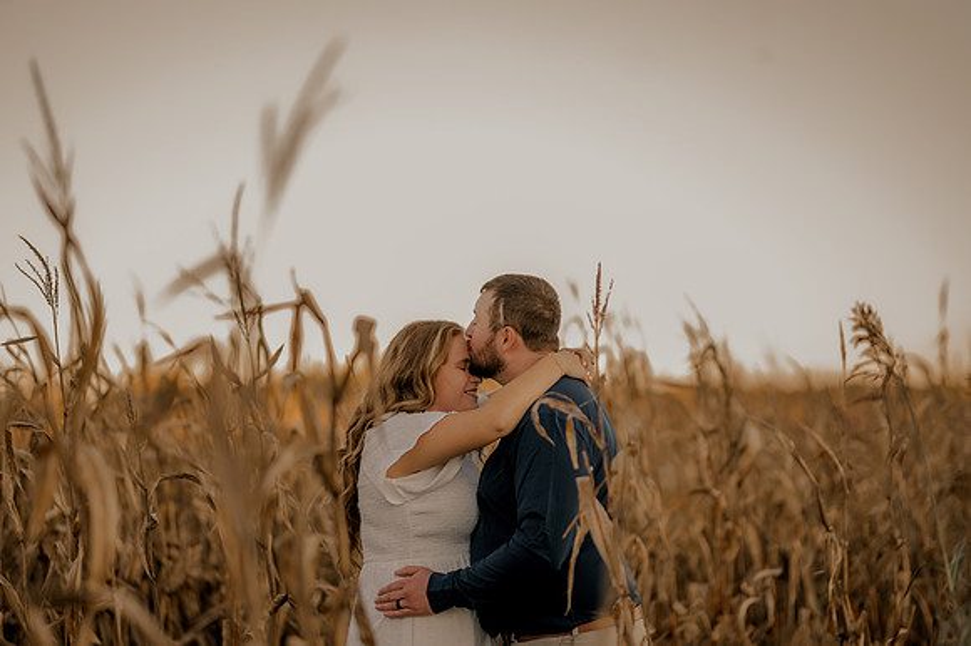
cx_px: 486
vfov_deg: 16.1
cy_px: 323
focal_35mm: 85
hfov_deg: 23.9
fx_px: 2291
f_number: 1.4
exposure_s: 1/320
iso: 50
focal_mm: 85
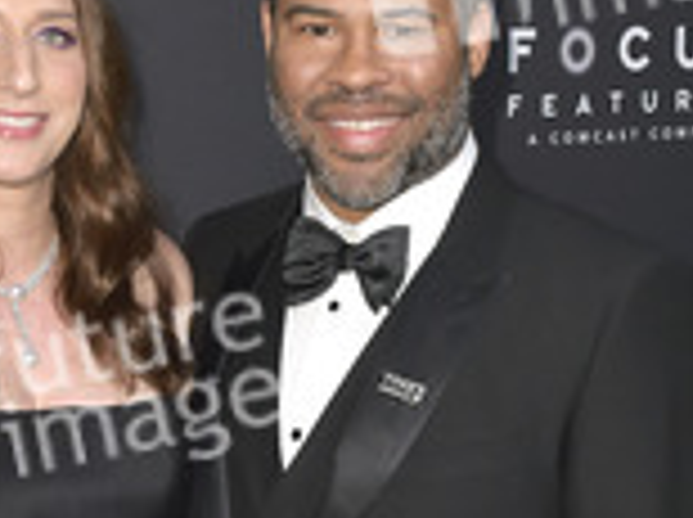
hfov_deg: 18.6
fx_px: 2099
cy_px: 626
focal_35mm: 105
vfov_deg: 13.6
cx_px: 182
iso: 500
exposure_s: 1/320
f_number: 6.3
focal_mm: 42
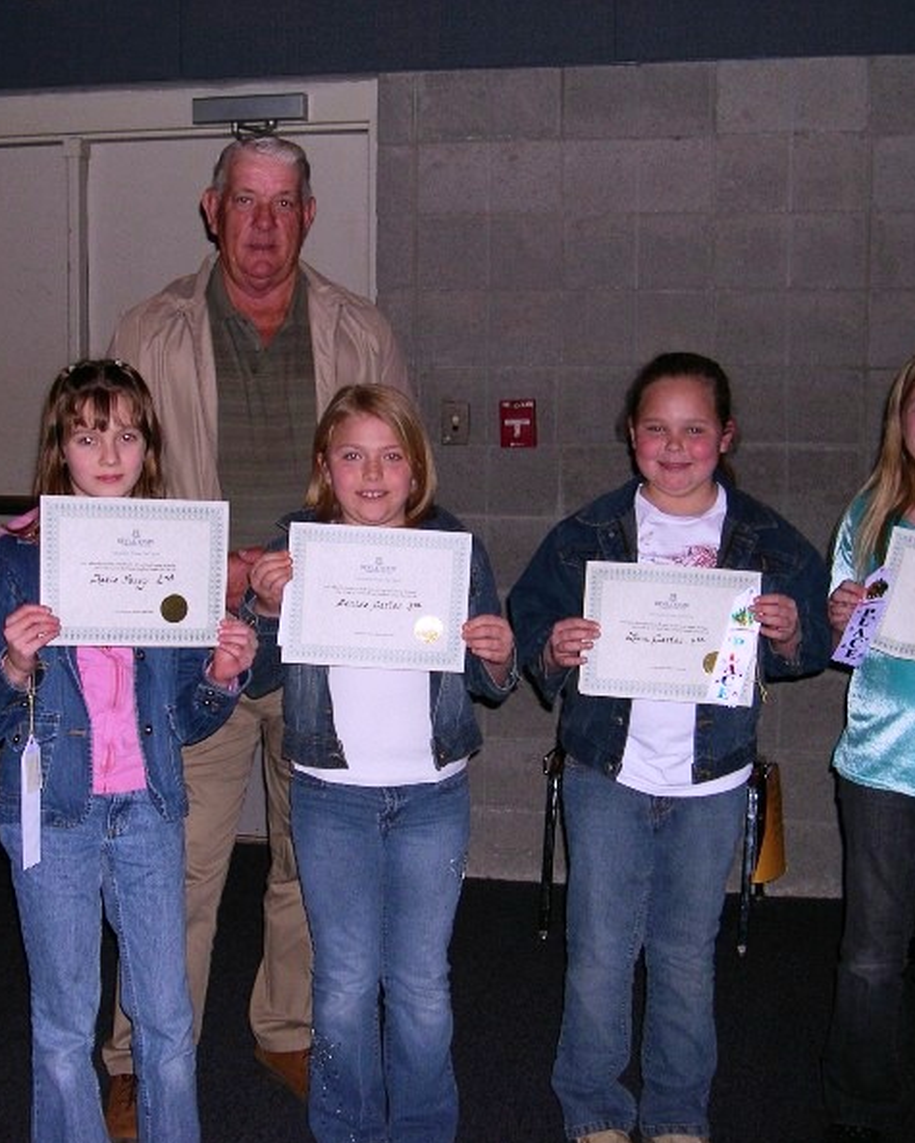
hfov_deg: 30.2
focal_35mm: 50
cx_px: 378
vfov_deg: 37.3
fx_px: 1691
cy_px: 574
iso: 100
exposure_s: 1/60
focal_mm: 8
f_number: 2.8
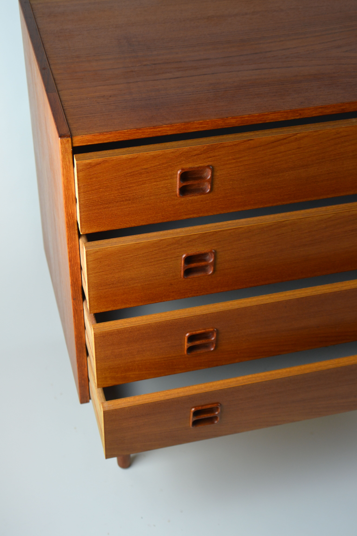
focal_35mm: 63
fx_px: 937
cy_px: 268
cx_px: 178
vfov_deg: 31.9
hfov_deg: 21.6
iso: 400
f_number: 4
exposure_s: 1/50
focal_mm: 42
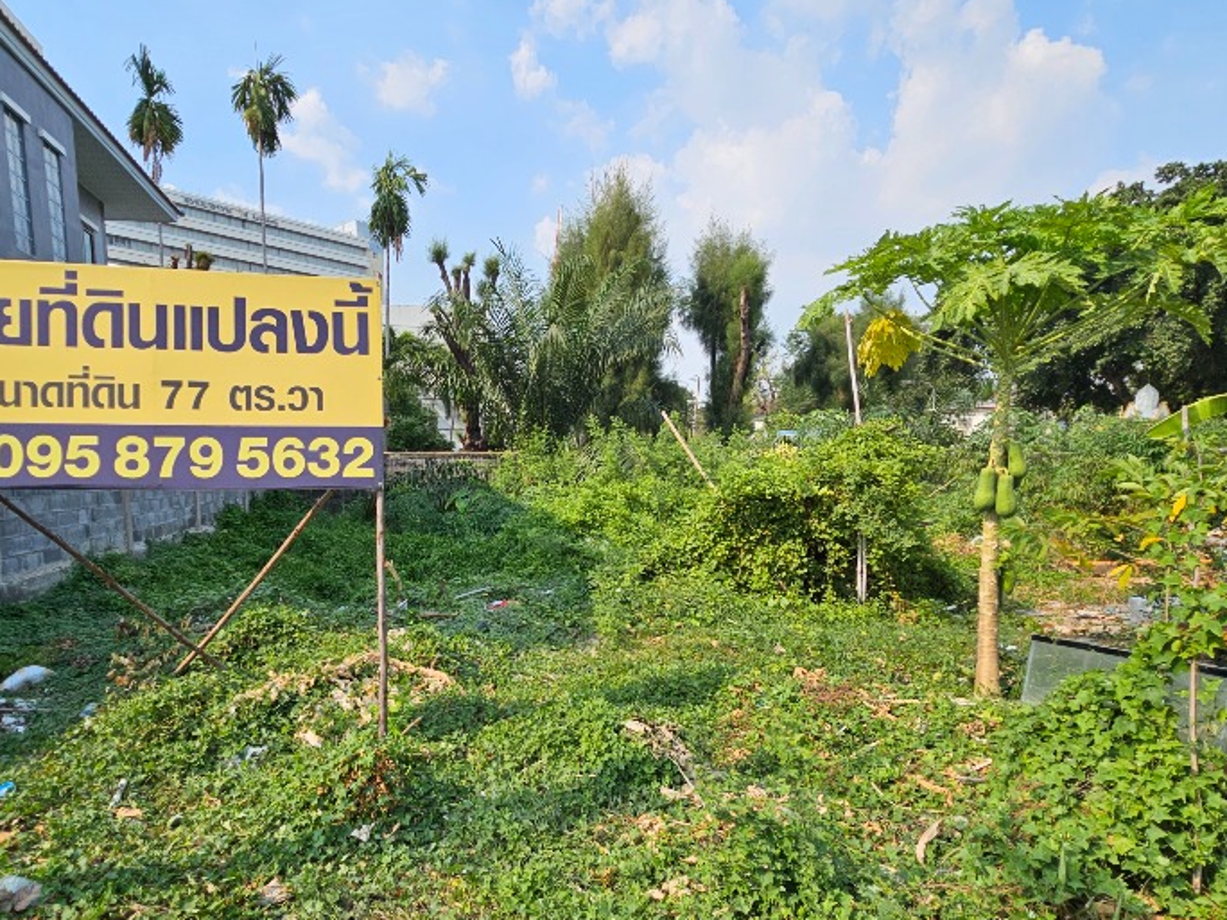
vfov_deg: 67.8
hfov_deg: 84.0
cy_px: 565
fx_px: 673
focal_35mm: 19
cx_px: 518
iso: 50
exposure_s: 1/1554
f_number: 2.2
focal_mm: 2.2
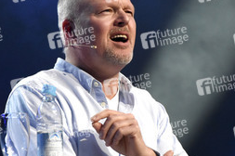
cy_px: 108
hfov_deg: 3.4
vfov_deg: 2.2
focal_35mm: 615
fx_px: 4009
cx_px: 140
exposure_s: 1/160
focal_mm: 230
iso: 3200
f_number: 8
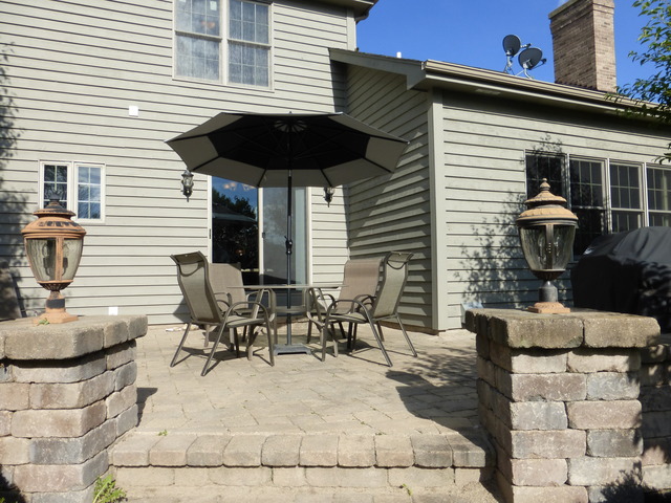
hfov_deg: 69.4
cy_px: 252
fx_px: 485
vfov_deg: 54.9
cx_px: 336
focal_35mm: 25
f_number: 4
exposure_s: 1/800
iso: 100
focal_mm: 4.3
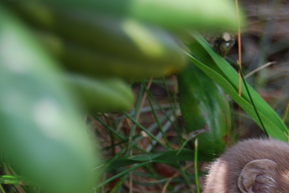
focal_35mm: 203
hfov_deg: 10.1
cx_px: 266
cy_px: 214
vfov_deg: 6.7
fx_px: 1633
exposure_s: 1/125
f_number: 5.6
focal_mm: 55
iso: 180
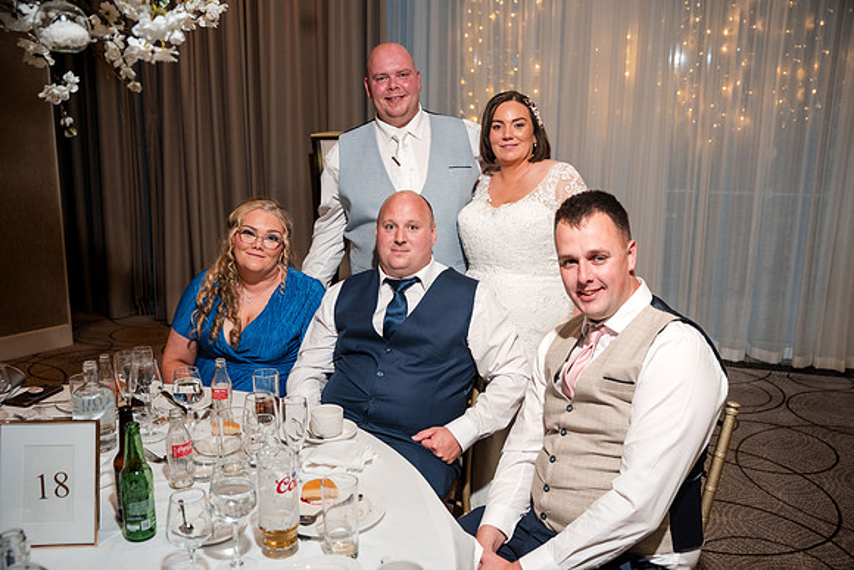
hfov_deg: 58.4
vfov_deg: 40.9
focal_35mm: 32
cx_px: 427
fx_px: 764
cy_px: 285
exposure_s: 1/200
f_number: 4
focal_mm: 32.2
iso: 1000
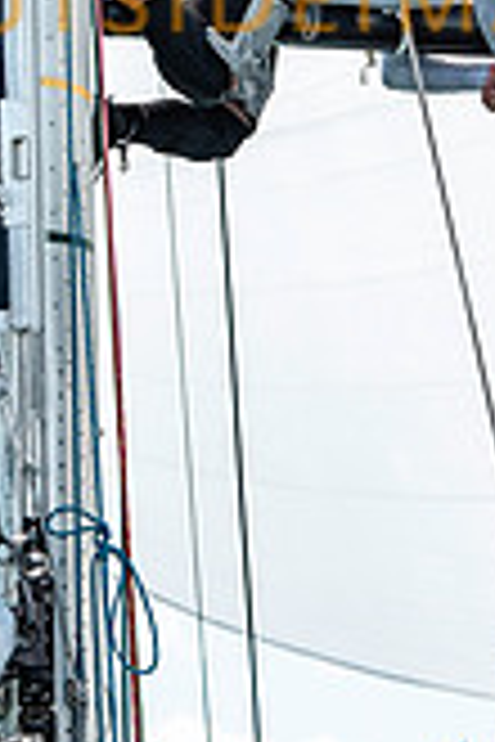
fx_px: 3712
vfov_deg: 11.3
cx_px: 371
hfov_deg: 7.6
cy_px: -18
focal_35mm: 180
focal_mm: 66
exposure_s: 1/2000
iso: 250
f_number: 5
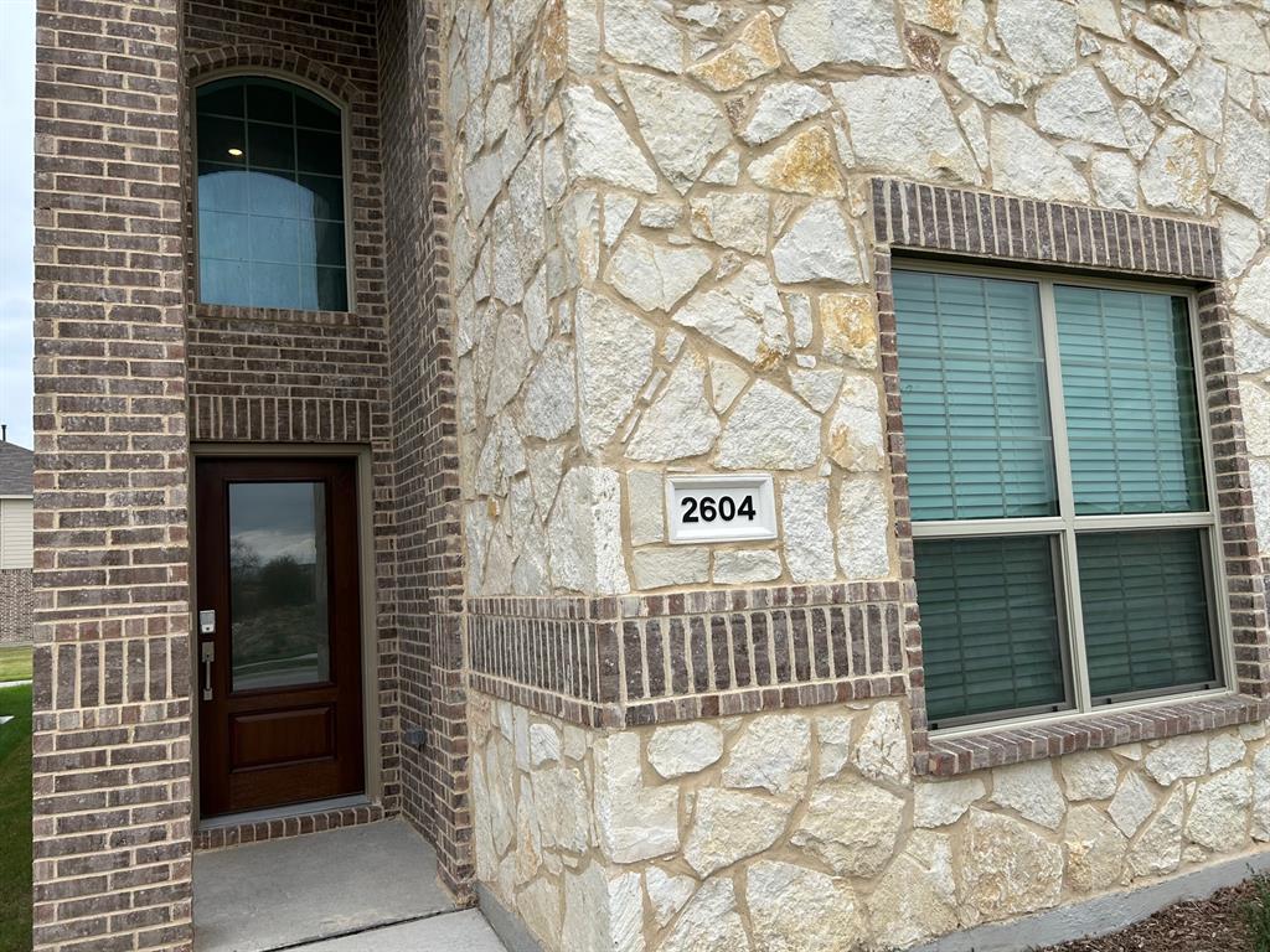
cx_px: 635
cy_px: 476
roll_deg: +3.6
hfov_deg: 67.3
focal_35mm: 26
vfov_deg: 53.1
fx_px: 954
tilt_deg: +7.7
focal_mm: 5.7
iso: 50
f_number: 1.5
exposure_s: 1/1972
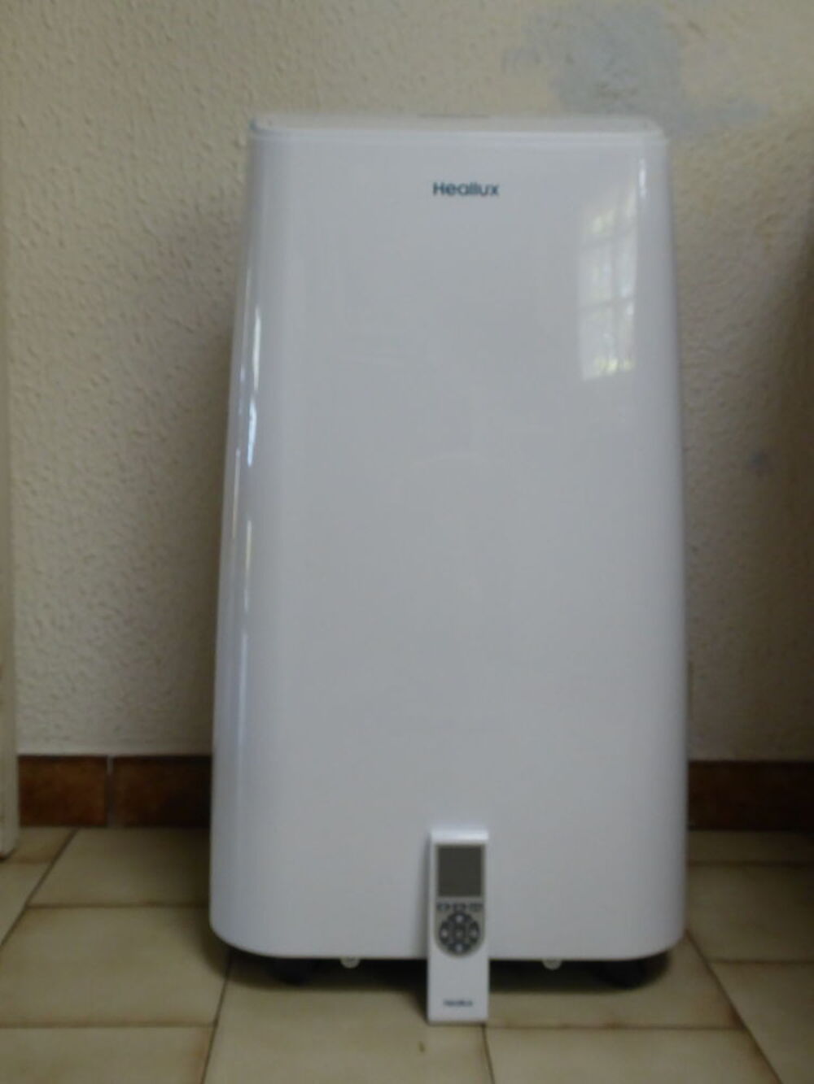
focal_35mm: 35
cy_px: 542
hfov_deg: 40.7
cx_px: 407
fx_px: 1097
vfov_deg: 52.6
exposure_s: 1/60
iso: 400
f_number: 3.7
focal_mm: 6.3
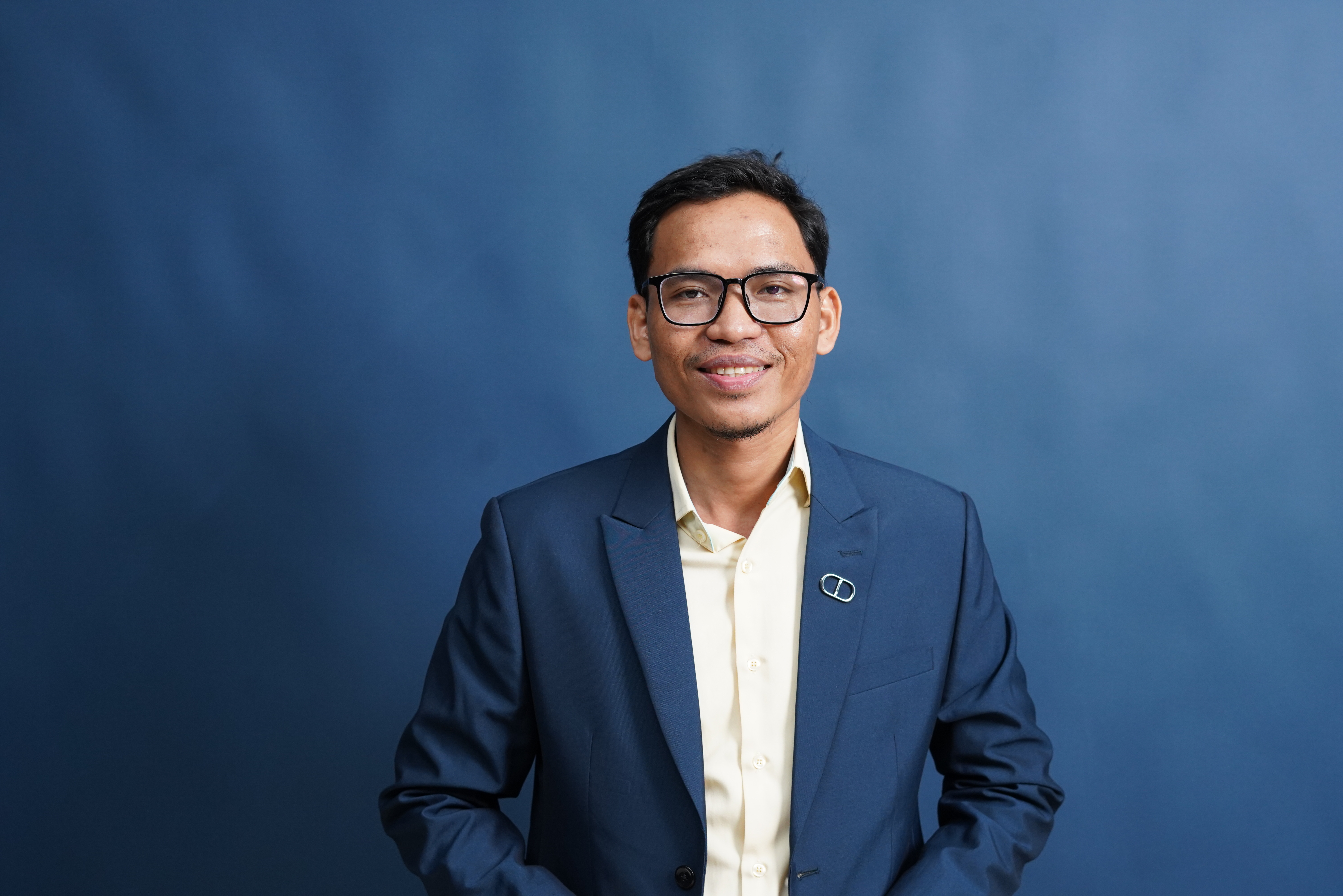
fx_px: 1865
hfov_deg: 39.6
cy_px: 448
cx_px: 672
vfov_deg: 27.0
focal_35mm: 50
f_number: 4.5
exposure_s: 1/40
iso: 2000
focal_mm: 50
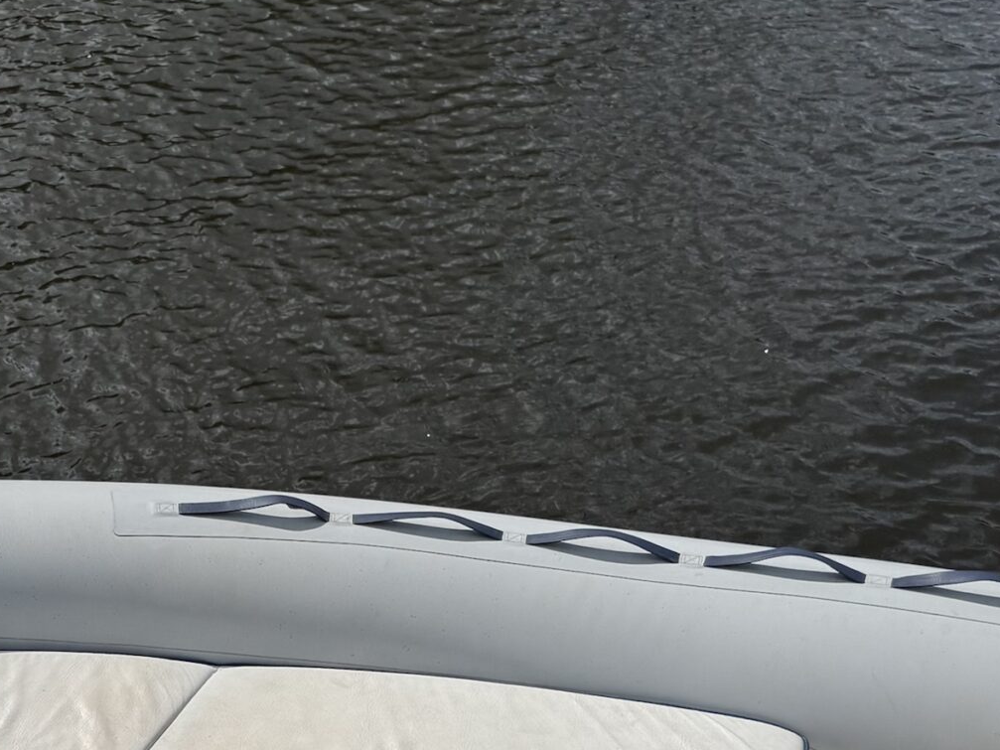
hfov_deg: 31.3
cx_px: 305
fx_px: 1762
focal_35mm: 61
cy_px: 766
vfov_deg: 23.0
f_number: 1.78
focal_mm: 6.76
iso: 50
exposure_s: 1/14286
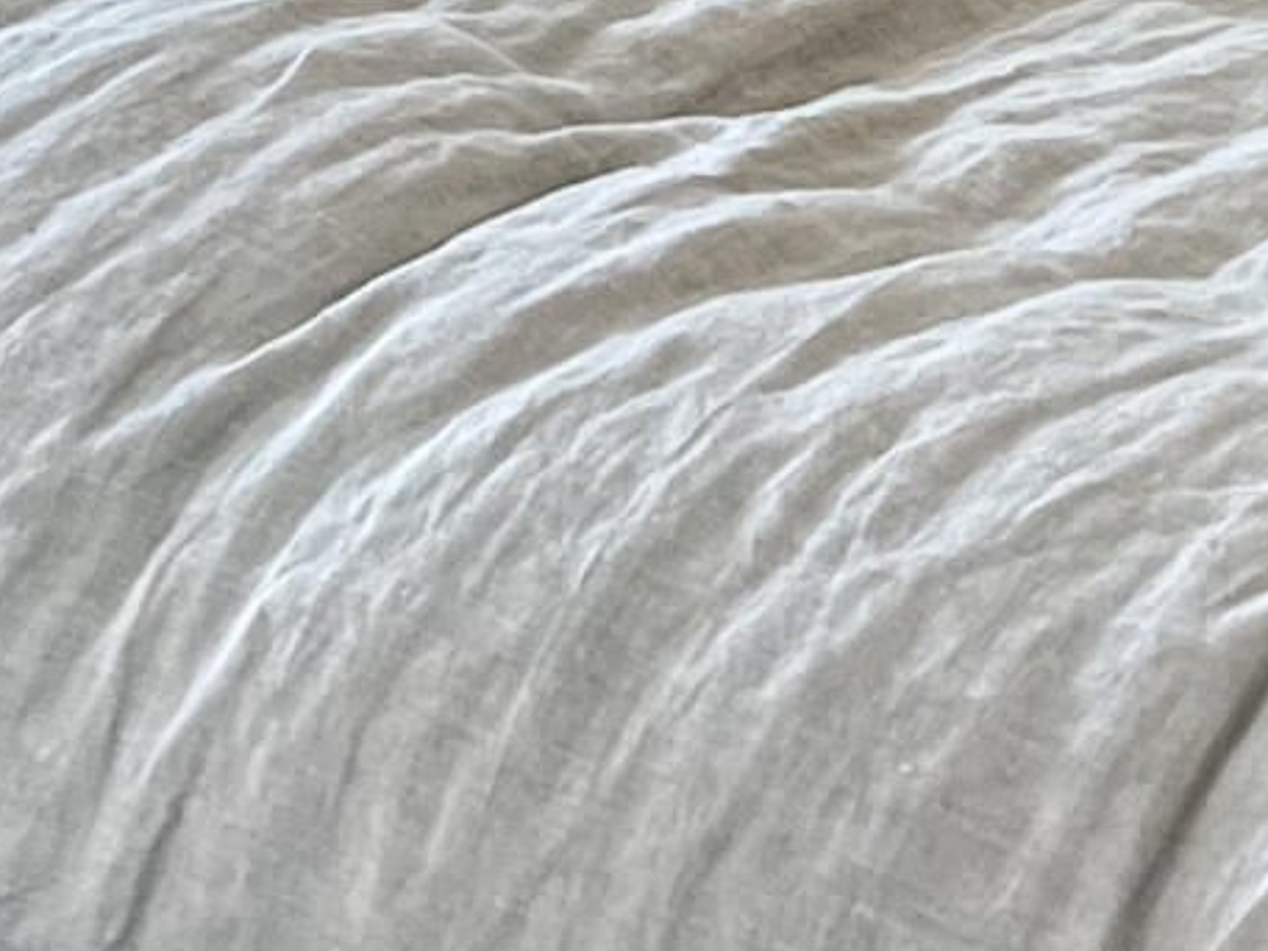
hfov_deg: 11.5
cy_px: -827
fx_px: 6264
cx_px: 417
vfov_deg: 8.3
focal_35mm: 171
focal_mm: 5.1
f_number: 1.6
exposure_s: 1/162
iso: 64
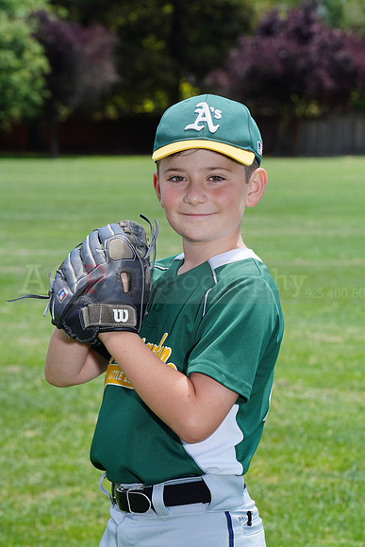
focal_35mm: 159
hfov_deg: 8.6
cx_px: 182
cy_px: 274
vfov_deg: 12.9
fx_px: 2416
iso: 200
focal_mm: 159
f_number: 11
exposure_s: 1/200
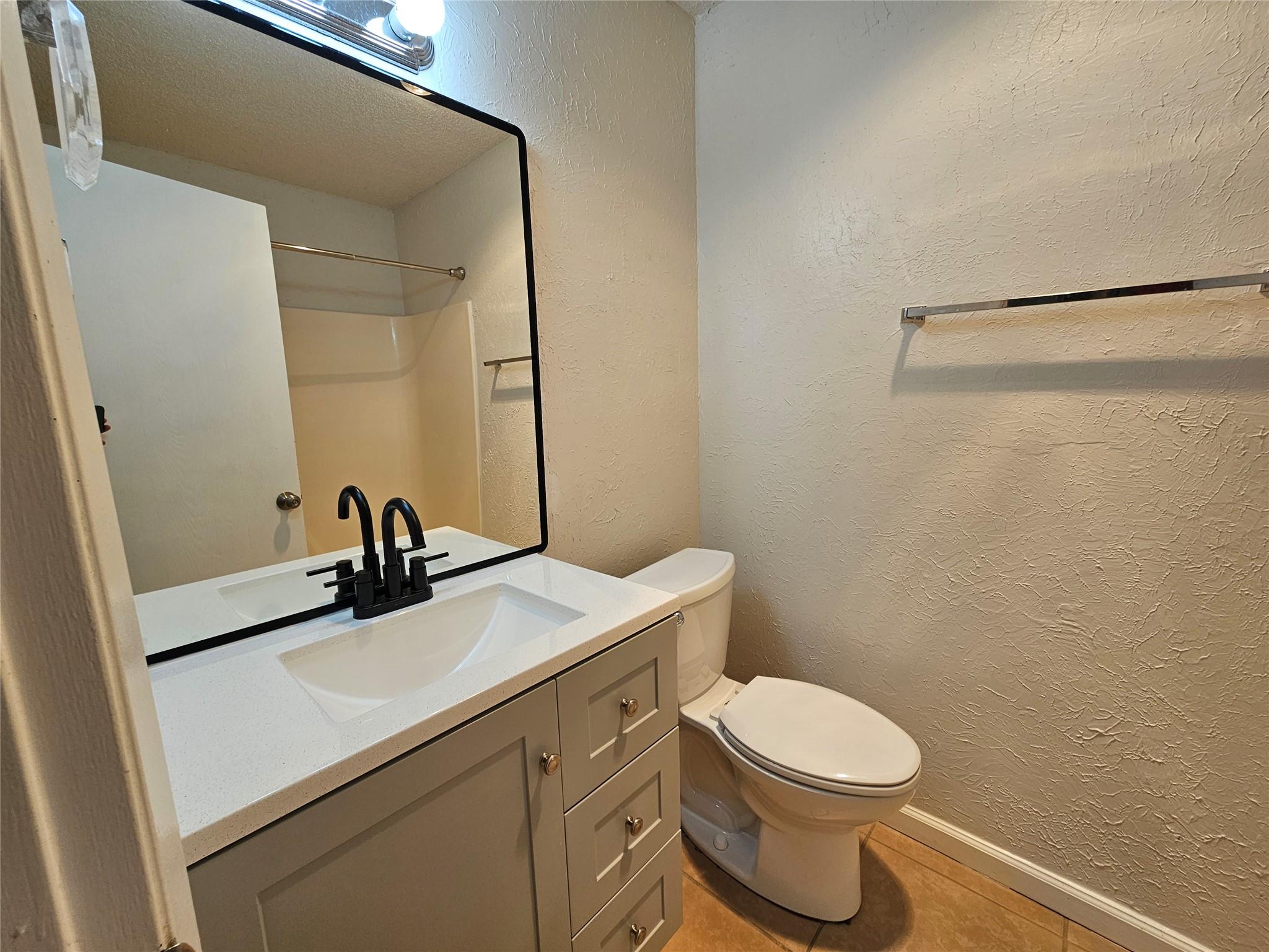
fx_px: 477
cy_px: 476
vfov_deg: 89.9
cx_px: 634
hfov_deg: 106.2
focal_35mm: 13
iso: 50
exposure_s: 1/60
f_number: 2.2
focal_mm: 2.2
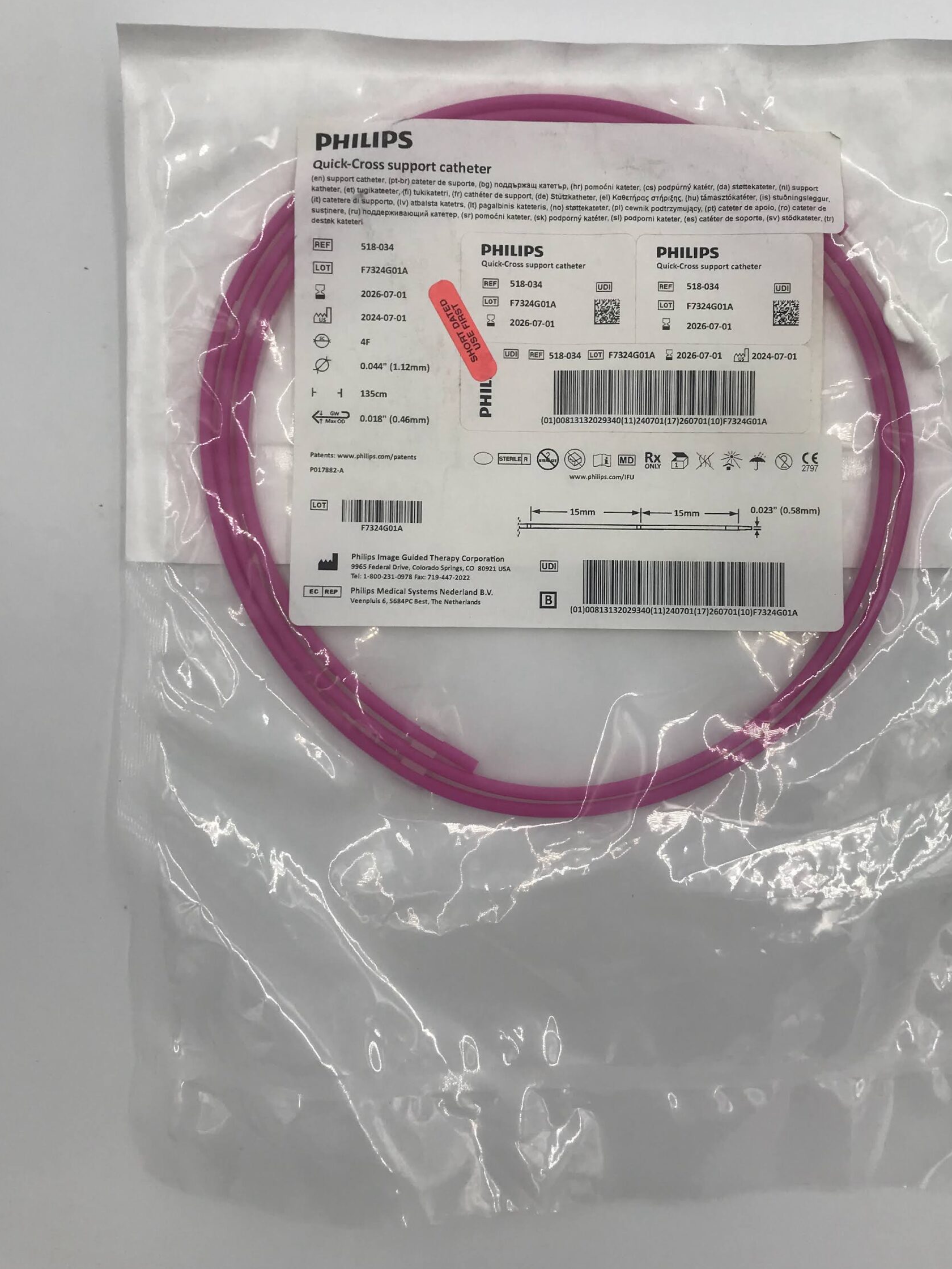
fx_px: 1173
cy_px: 560
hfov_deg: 44.1
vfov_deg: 56.7
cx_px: 541
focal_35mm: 32
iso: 20
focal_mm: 3.99
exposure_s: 1/326
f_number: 1.8
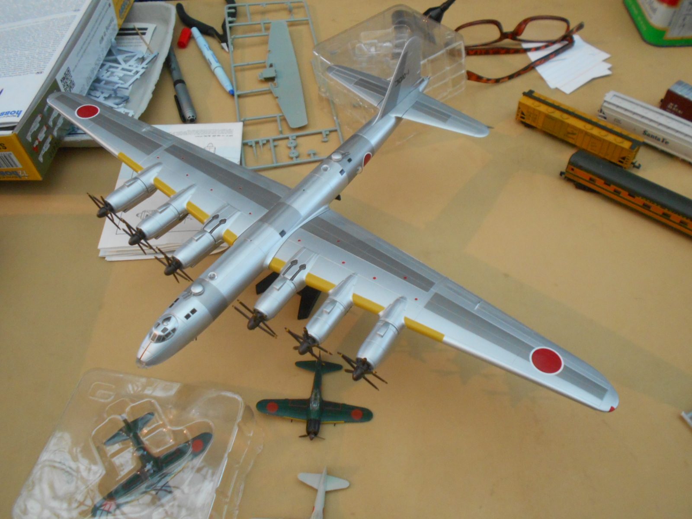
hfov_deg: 63.4
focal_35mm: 28
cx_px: 346
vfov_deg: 49.7
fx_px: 560
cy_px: 260
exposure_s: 1/30
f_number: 3.4
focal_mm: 5.1
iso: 320
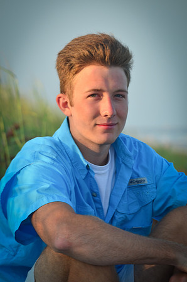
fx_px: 2348
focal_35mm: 300
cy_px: 141
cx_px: 94
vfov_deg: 6.9
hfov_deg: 4.6
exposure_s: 1/200
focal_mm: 200
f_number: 9
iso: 200
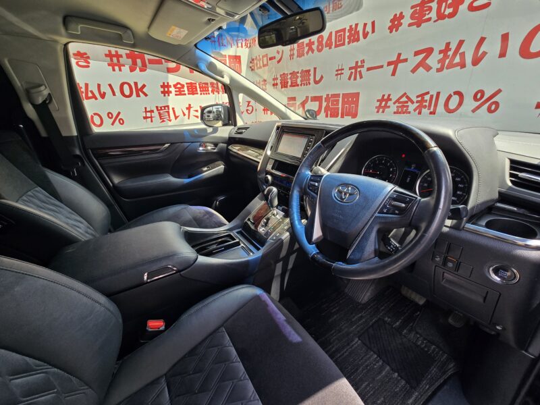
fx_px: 203
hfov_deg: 106.2
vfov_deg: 89.9
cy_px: 202
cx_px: 270
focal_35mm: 13
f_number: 2.2
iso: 50
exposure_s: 1/232
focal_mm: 2.2
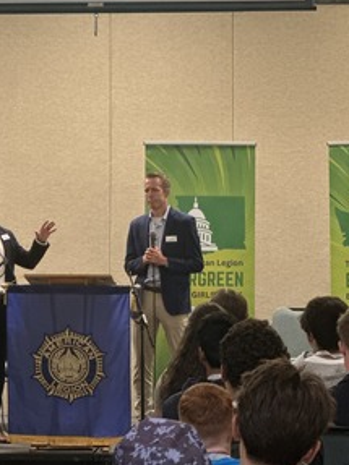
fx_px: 1789
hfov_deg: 11.1
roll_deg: -1.2
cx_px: 66
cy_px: 176
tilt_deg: +3.2
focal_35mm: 133
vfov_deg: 14.8
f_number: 2.8
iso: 320
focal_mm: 9
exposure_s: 1/40
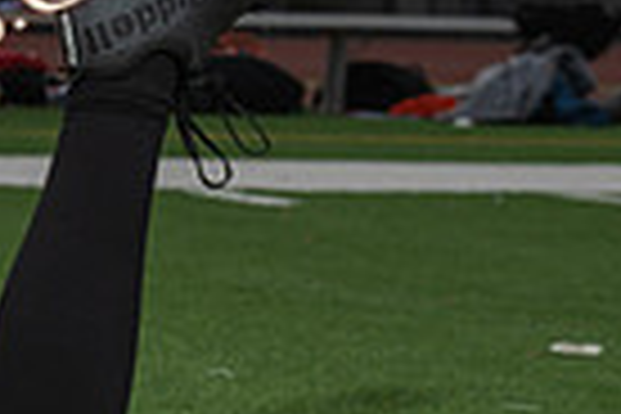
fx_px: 3657
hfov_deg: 9.0
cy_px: 289
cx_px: -685
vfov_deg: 6.5
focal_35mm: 212
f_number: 8
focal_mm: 48
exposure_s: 1/200
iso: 160
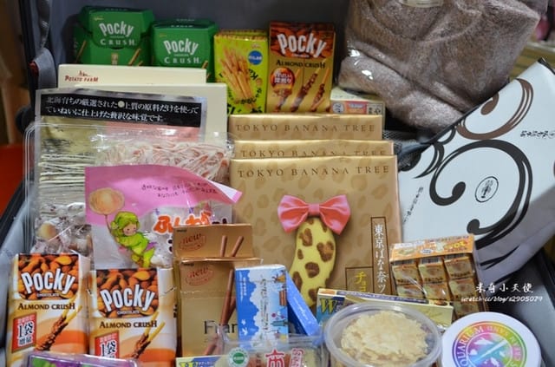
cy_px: 184
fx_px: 807
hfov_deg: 37.9
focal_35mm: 52
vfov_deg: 25.6
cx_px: 278
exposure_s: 1/40
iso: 1600
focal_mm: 35
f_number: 3.2
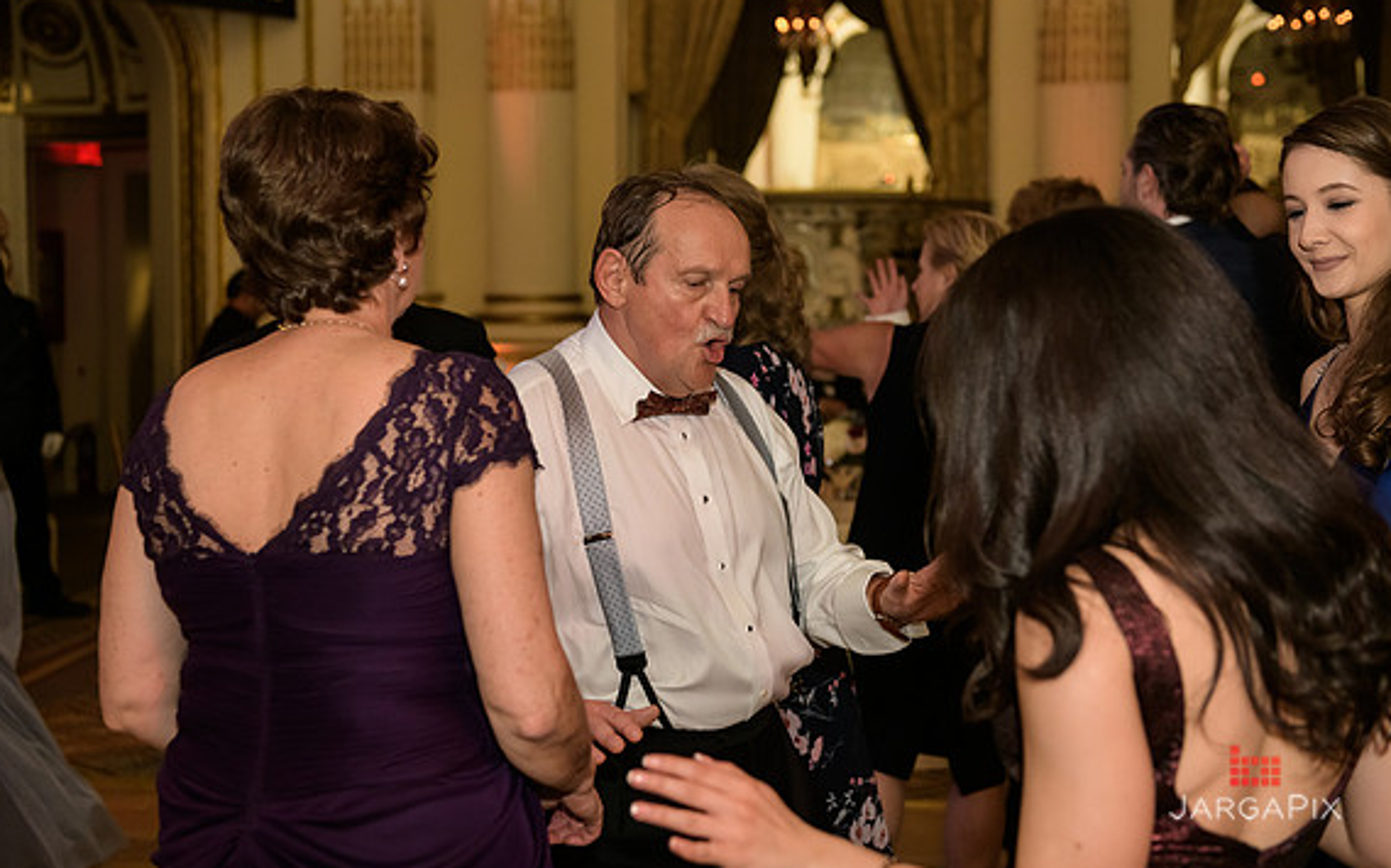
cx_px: 694
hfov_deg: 38.9
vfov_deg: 24.8
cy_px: 400
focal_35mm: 52
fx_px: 1970
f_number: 3.2
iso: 1600
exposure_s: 1/125
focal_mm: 50
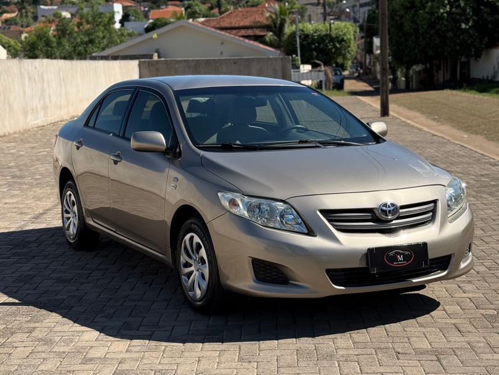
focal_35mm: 48
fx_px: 692
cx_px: 250
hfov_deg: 39.6
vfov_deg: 30.3
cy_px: 188
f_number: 1.78
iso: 64
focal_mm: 6.76
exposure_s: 1/5587
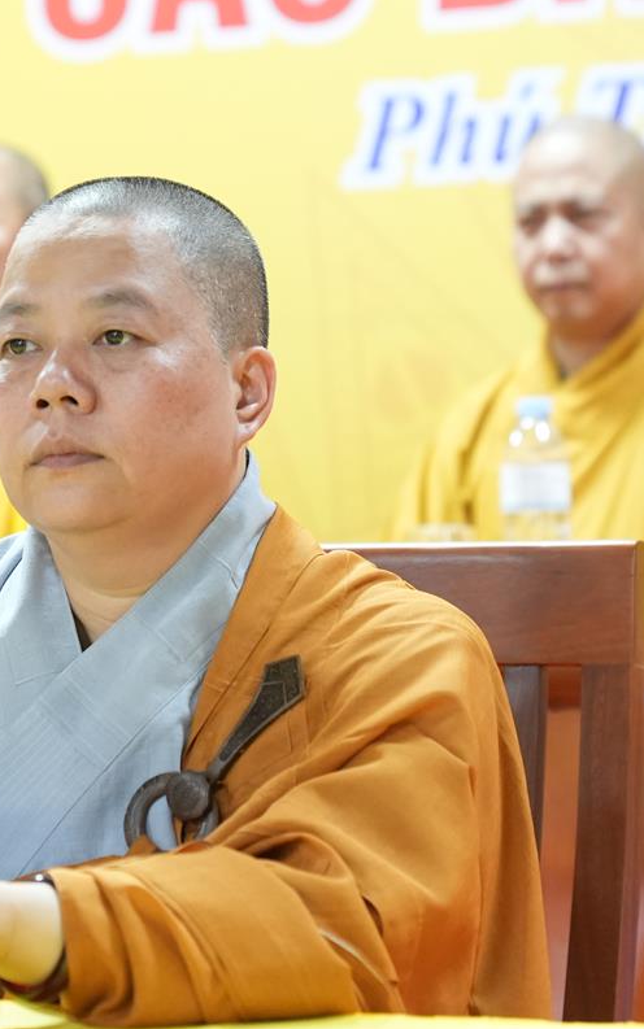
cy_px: 516
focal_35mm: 148
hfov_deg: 8.9
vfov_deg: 14.1
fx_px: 4154
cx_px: 156
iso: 3200
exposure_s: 1/100
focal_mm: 64
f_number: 2.8
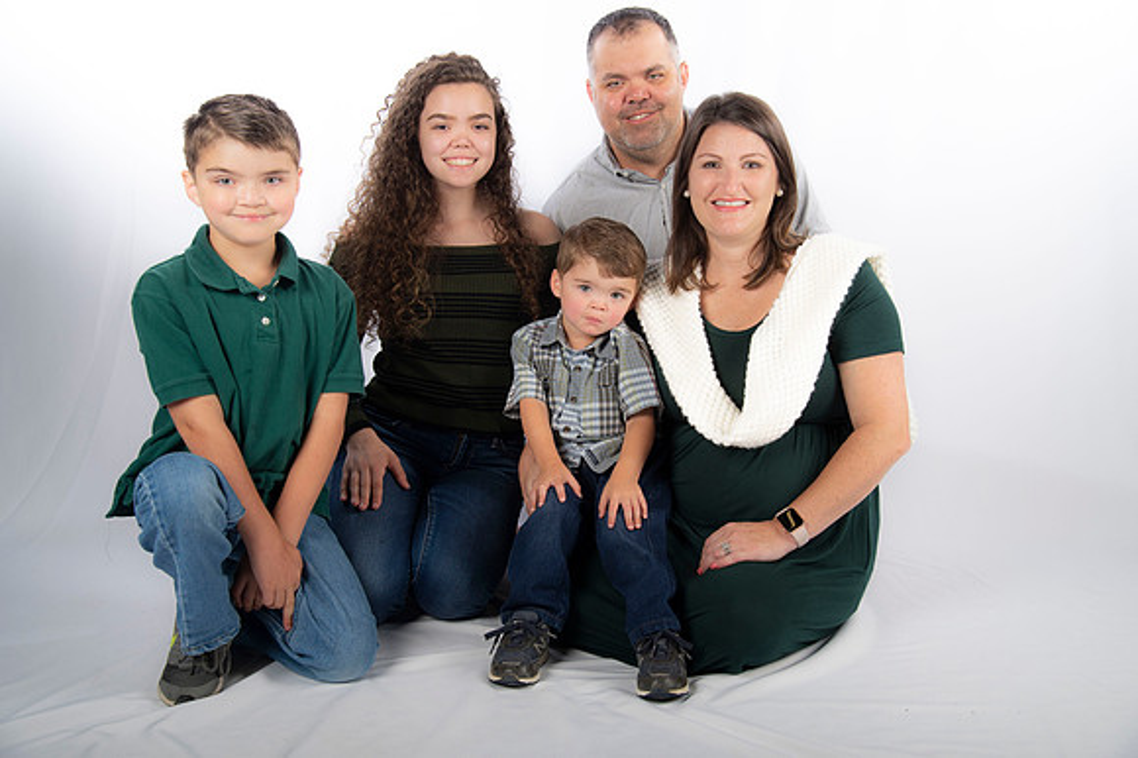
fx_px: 1390
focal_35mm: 44
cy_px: 379
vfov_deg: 30.5
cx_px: 569
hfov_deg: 44.5
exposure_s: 1/200
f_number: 5.6
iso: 100
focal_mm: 44
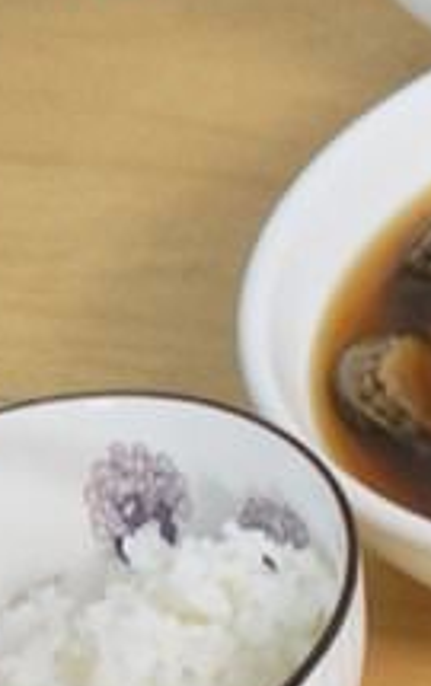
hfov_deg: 5.6
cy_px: 514
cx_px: 1497
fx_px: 3990
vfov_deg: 9.8
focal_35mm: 213
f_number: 4
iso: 640
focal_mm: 30
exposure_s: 1/160
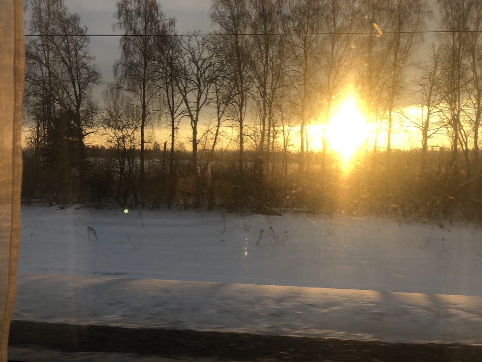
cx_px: 241
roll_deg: -2.2
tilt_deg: -2.6
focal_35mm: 28
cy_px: 181
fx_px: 390
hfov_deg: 63.4
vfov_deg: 49.7
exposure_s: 1/298
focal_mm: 3.99
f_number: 1.8
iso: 20
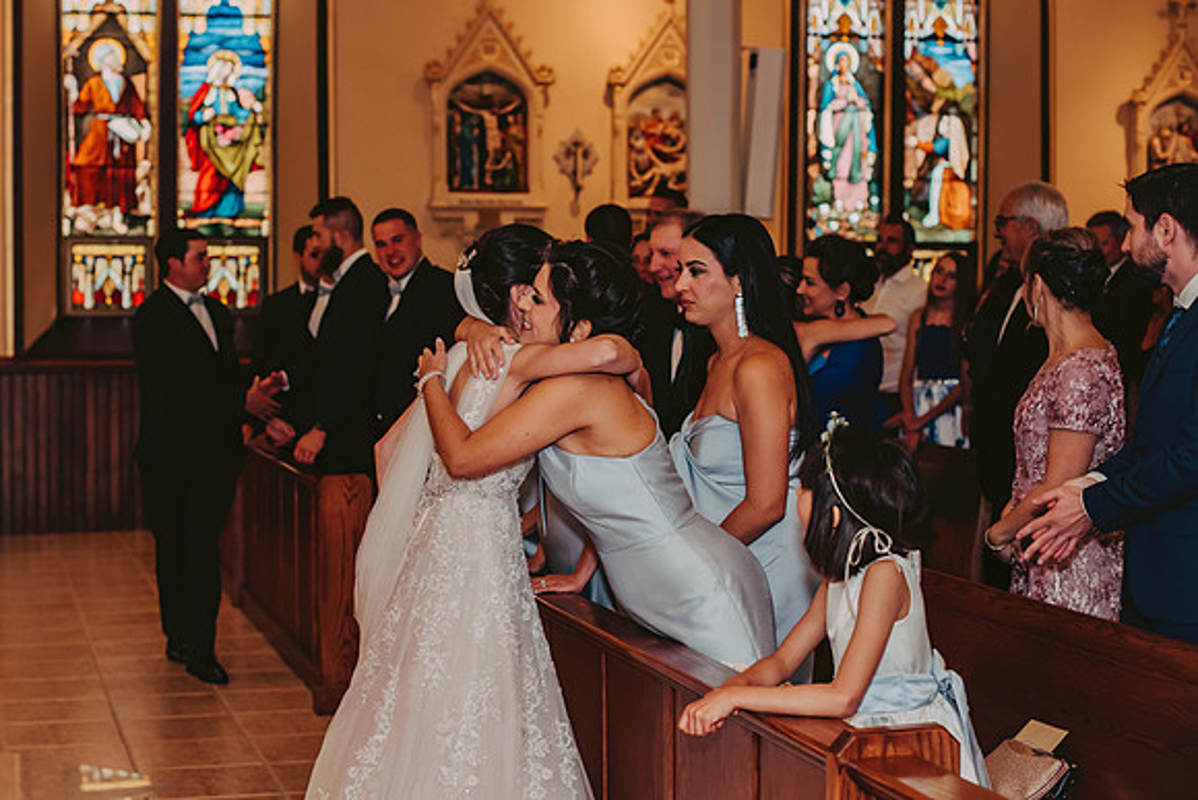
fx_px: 1980
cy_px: 400
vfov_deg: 22.8
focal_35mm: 59
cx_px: 485
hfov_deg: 33.6
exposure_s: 1/125
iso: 800
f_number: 2.8
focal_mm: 50
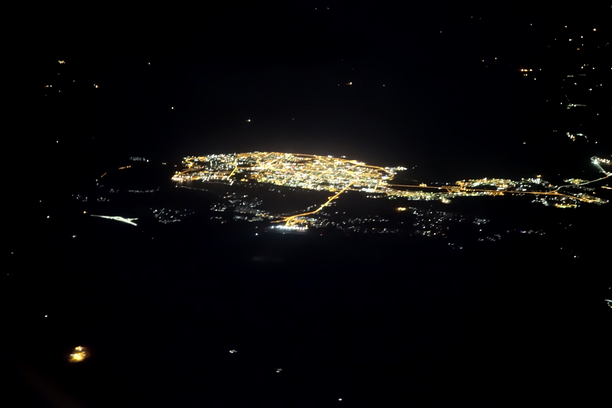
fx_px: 969
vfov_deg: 23.8
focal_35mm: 57
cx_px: 306
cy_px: 204
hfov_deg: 35.1
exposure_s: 1/4
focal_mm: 21.29
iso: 8000
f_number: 3.5
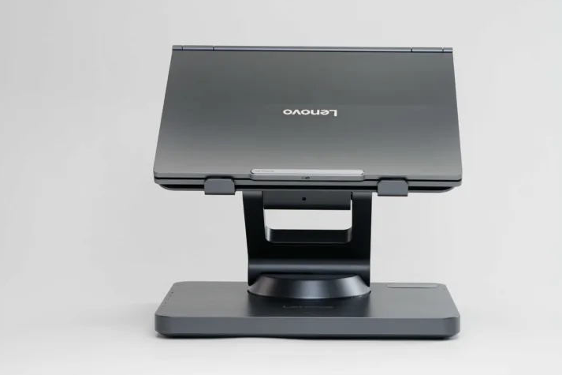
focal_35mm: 101
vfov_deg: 13.5
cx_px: 307
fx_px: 1576
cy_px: 193
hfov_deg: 20.2
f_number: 11
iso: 100
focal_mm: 90
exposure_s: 1/160
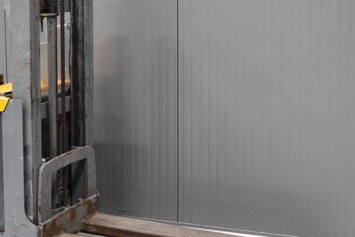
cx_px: 78
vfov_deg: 18.2
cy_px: 131
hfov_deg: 26.6
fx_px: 740
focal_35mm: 75
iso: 1600
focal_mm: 28
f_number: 5.6
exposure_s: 1/40
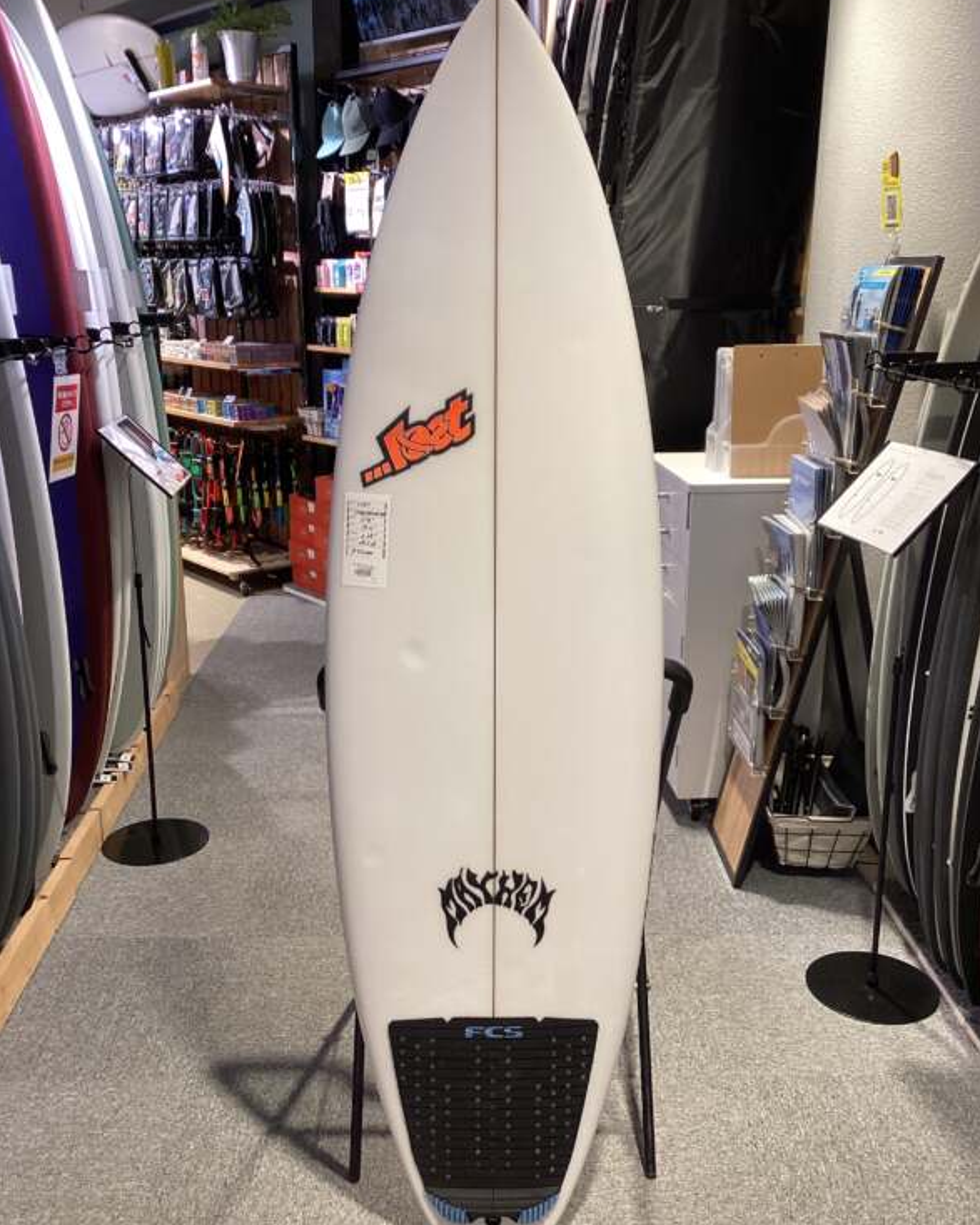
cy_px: 614
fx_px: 1197
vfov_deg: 54.2
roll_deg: -0.2
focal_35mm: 33
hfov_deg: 44.5
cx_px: 498
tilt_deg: -16.6
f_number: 2.4
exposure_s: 1/50
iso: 64
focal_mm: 3.3
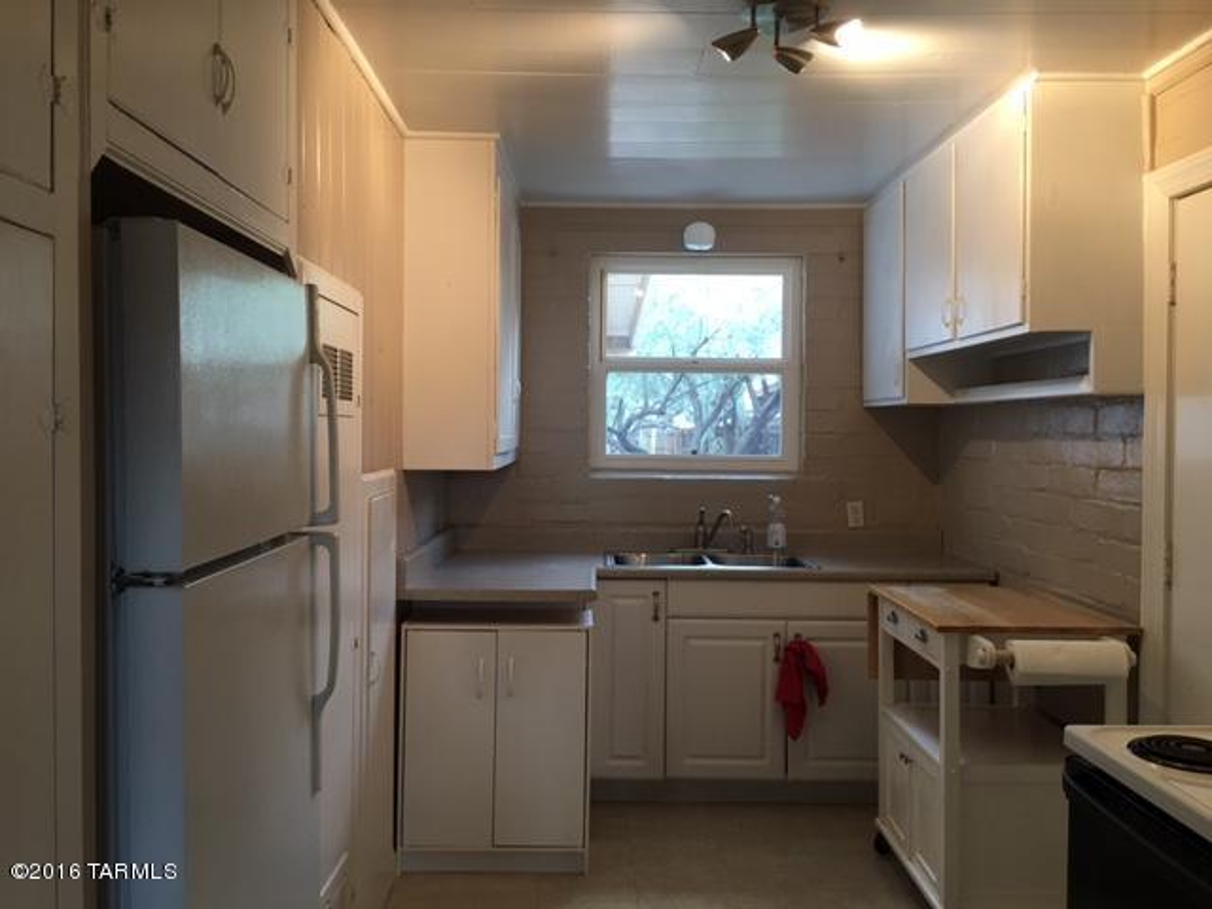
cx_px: 606
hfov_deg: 61.7
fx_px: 1015
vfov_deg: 48.2
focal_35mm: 29
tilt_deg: -1.3
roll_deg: -1.6
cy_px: 454
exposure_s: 1/15
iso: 32
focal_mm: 4.15
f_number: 2.2
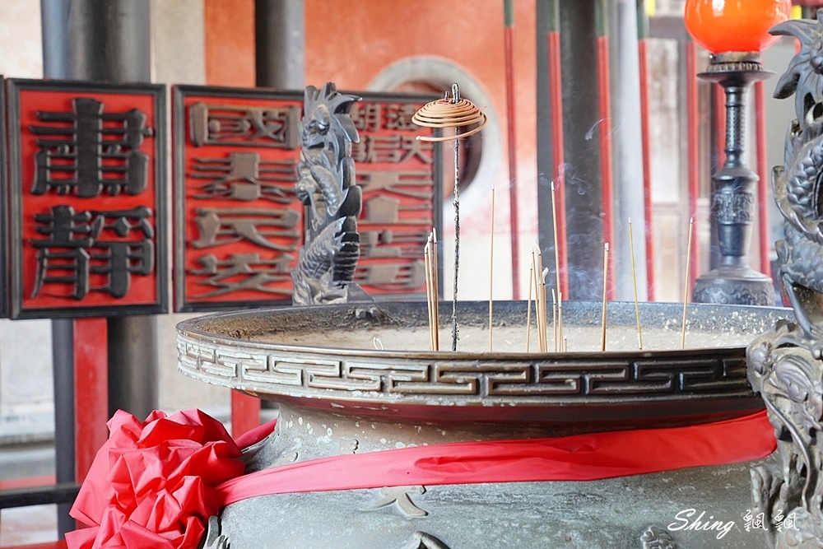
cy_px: 274
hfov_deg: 33.9
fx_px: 1349
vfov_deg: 23.0
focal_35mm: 59
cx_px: 412
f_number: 5.6
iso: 1600
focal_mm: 59
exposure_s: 1/60
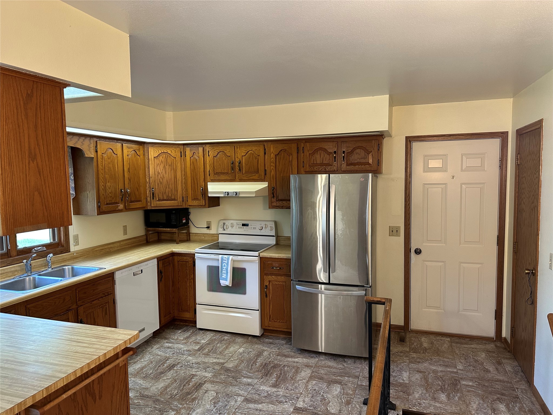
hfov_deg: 71.6
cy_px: 208
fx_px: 383
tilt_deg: -4.3
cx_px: 276
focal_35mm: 24
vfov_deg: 56.8
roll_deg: +0.8
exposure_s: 1/60
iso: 160
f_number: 1.78
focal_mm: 6.86
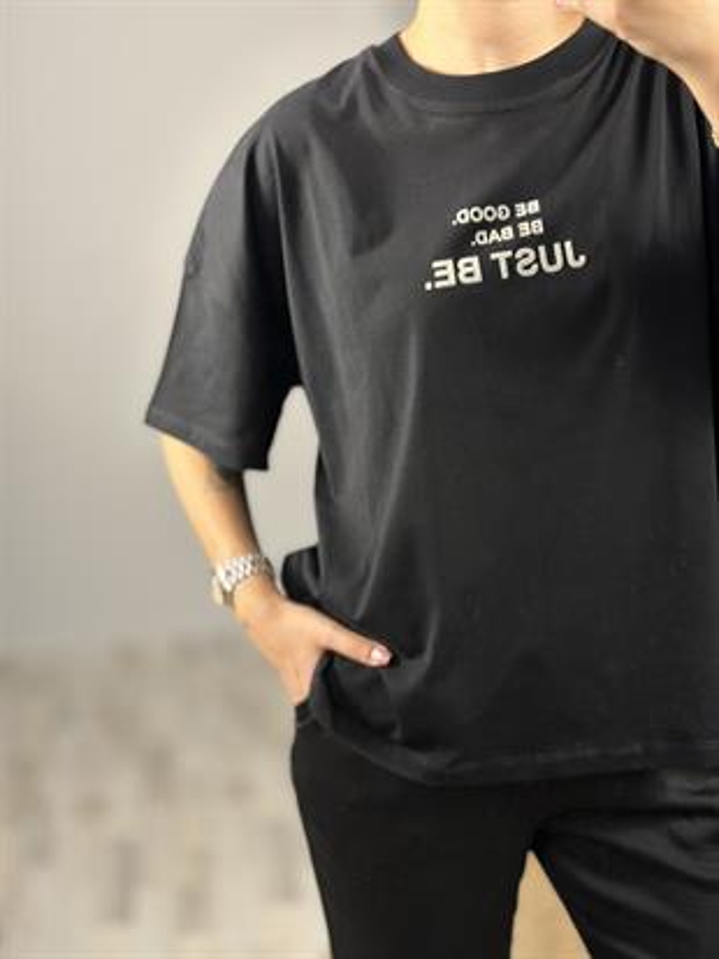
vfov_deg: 39.6
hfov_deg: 30.3
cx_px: 360
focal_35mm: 48
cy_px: 480
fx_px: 1329
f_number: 1.78
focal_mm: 6.86
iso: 320
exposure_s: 1/50
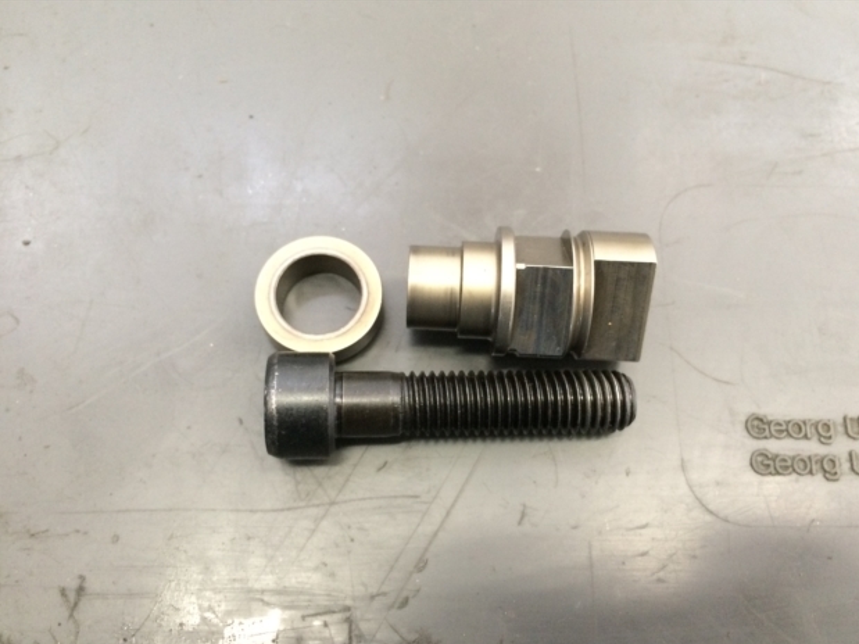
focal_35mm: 30
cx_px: 439
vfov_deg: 46.8
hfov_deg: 60.0
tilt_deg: -73.2
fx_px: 744
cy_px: 332
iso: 250
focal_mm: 4.15
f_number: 2.2
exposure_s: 1/30
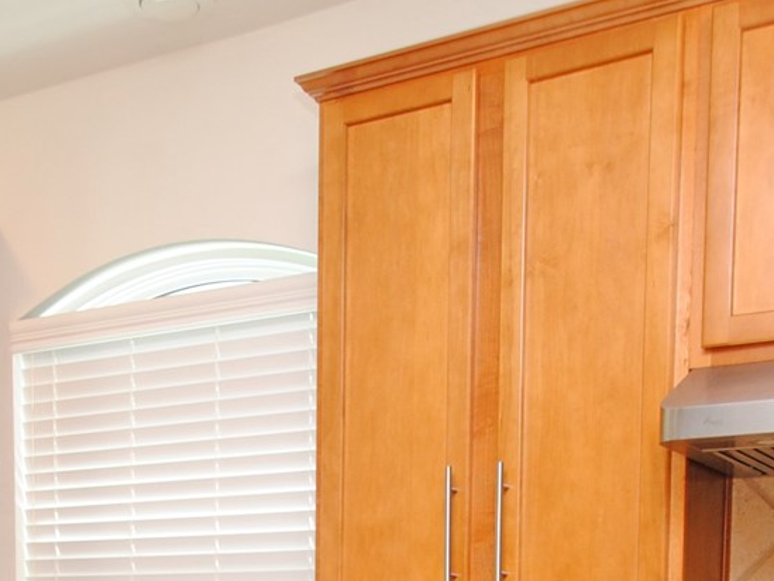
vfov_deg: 22.7
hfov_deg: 33.7
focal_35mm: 57
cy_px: 767
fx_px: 1275
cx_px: 307
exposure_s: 1/60
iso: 200
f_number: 4
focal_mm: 10
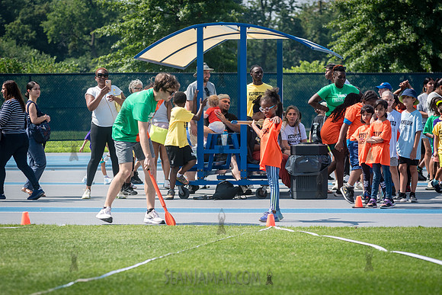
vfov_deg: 9.0
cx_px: 213
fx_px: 1879
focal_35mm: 153
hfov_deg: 13.4
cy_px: 152
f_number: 5
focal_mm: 135
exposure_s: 1/1600
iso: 400
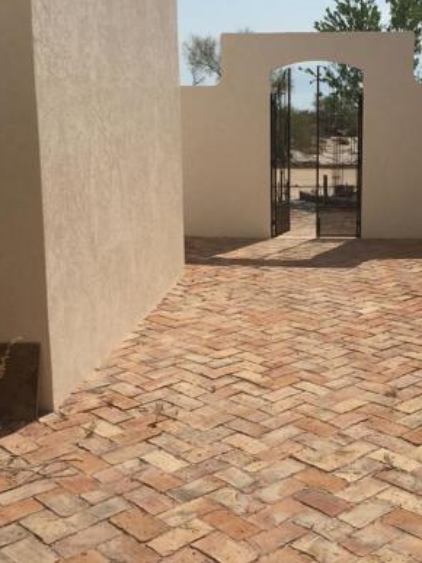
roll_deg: -0.8
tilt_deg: -9.1
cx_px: 285
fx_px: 781
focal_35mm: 48
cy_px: 239
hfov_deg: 30.0
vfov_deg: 39.6
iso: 32
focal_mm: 4.15
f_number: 2.2
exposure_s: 1/5650
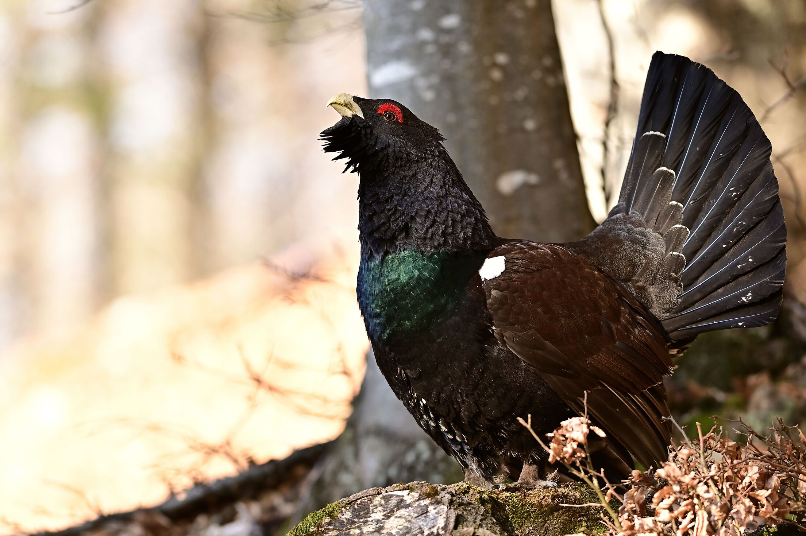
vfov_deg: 4.2
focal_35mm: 326
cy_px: 282
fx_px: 7294
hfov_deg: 6.3
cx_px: 419
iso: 1000
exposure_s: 1/800
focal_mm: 300
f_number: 4
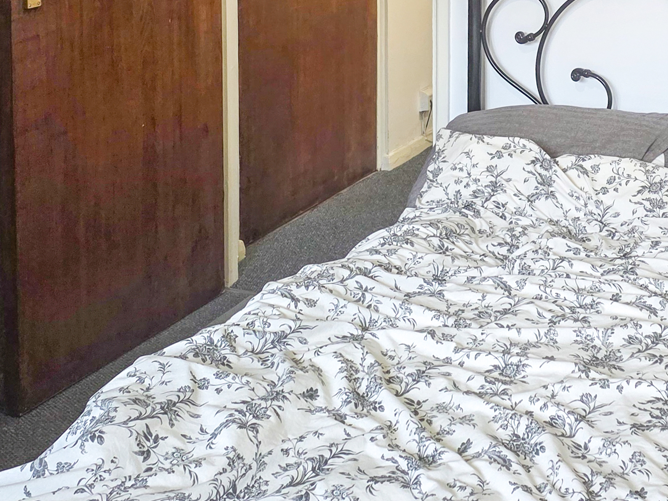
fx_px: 1023
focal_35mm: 53
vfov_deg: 26.3
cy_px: 21
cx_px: 450
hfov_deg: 35.8
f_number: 1.7
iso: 160
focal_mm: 6.25
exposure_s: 1/100
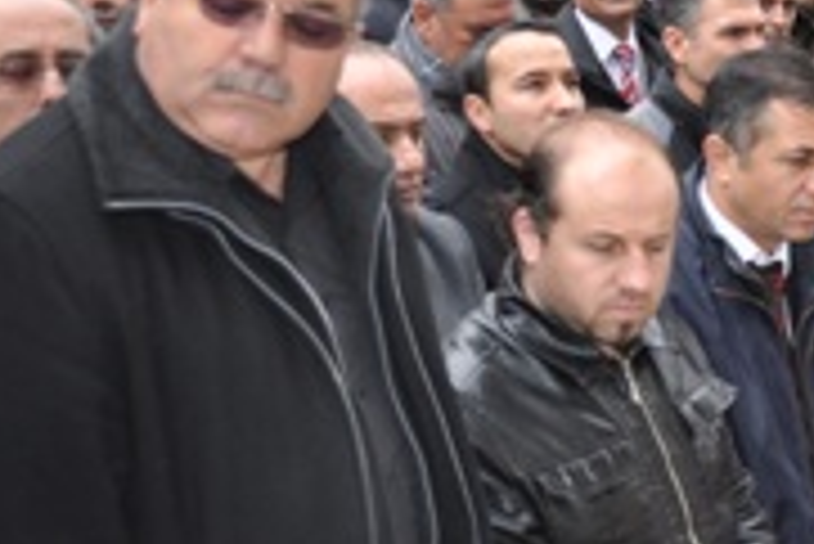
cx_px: 989
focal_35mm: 89
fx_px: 2014
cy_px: 337
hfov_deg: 21.2
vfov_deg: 15.4
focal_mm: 24
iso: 220
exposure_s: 1/200
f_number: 4
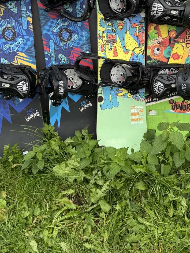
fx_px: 380
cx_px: 106
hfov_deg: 28.0
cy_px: 81
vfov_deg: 36.4
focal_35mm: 52
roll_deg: -0.9
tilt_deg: -25.1
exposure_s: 1/715
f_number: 1.78
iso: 80
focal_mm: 6.76
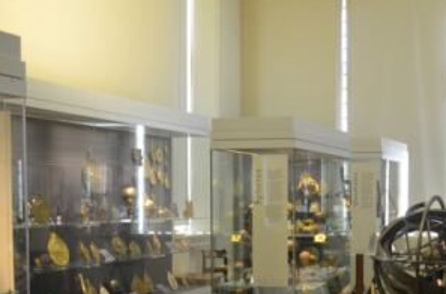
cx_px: 297
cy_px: 247
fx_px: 1037
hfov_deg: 24.1
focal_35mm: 84
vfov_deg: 16.0
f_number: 5
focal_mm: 26
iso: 800
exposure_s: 1/20
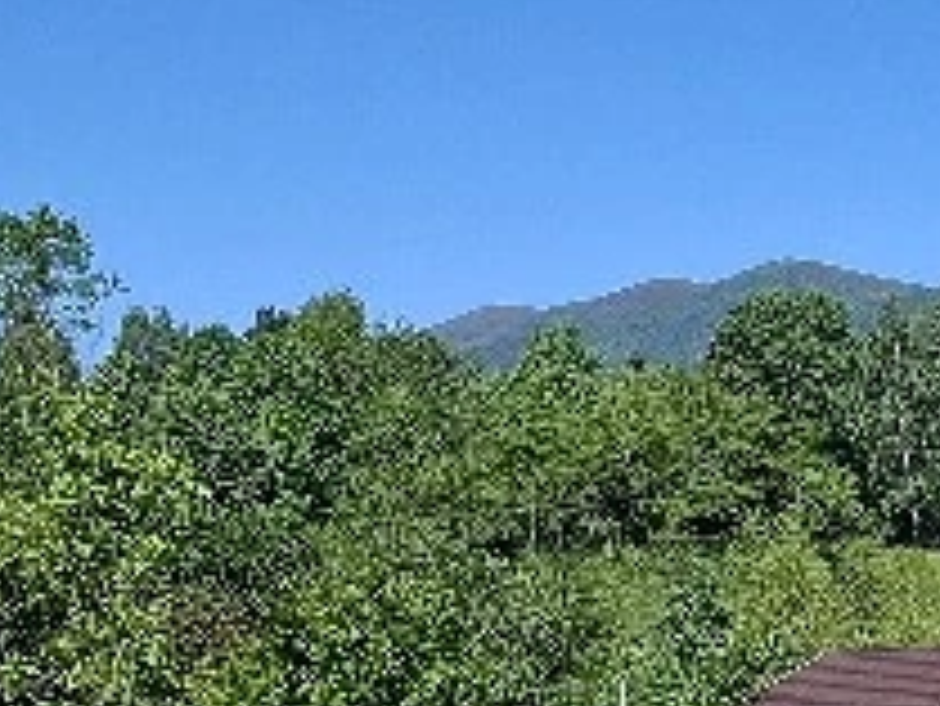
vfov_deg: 13.3
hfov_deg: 17.3
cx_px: 1048
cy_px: 697
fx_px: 2989
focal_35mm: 110
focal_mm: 5.54
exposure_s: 1/1429
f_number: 1.8
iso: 50
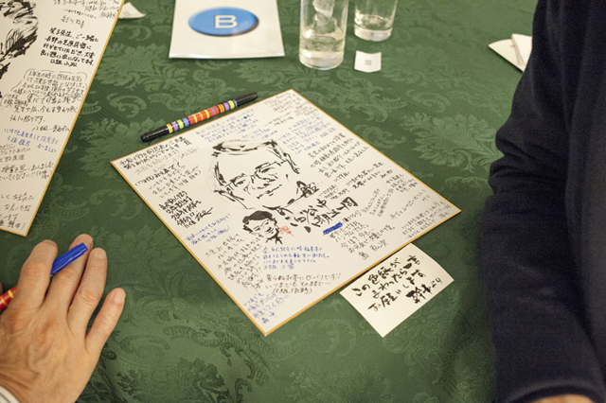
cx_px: 303
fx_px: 589
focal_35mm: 35
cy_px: 202
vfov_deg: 37.8
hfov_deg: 54.5
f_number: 5.6
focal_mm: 35
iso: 2000
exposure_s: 1/100
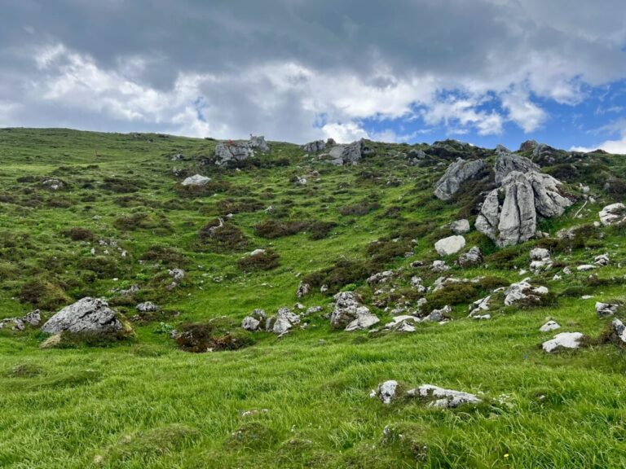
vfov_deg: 53.1
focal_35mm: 26
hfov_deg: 67.3
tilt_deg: +6.6
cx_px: 313
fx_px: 470
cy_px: 234
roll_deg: +0.7
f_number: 1.5
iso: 50
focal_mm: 5.7
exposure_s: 1/2165
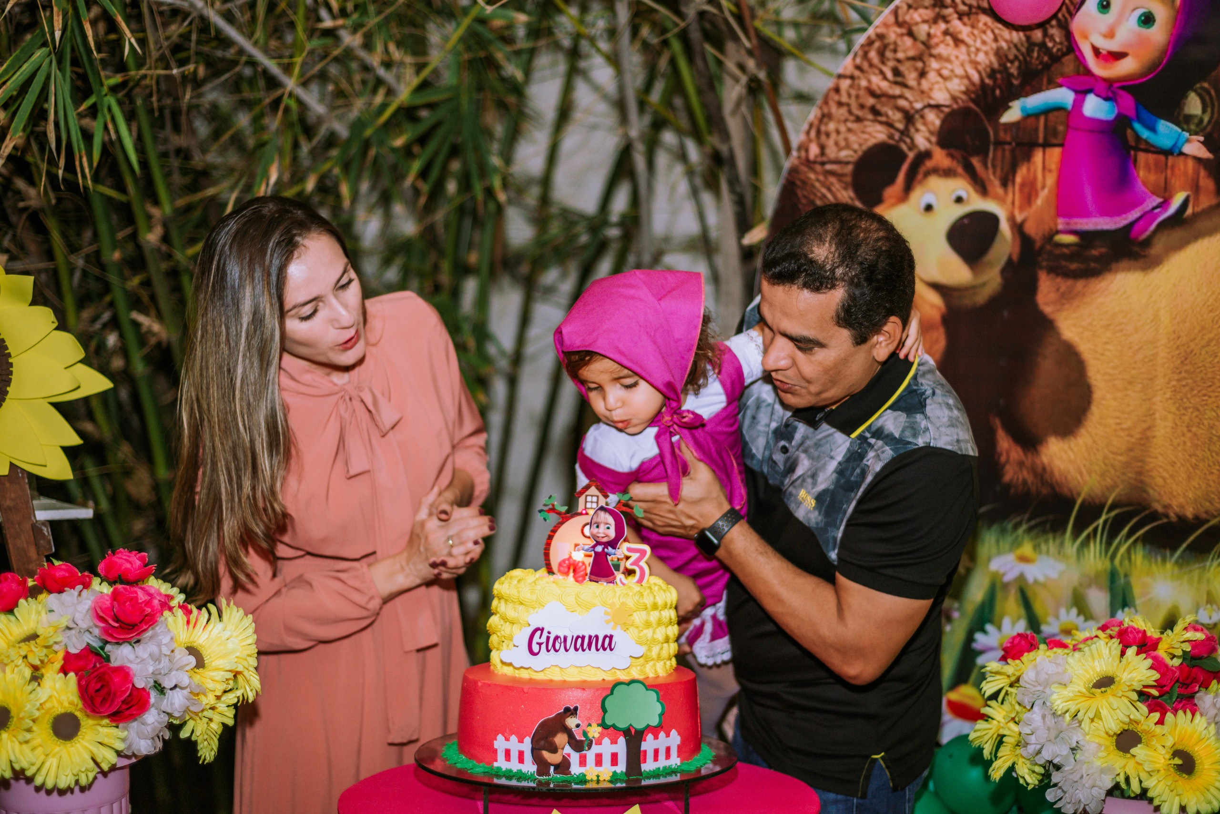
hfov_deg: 39.6
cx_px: 610
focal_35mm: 50
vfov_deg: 27.0
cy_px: 407
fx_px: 1695
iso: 800
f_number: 2
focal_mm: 50
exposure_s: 1/200
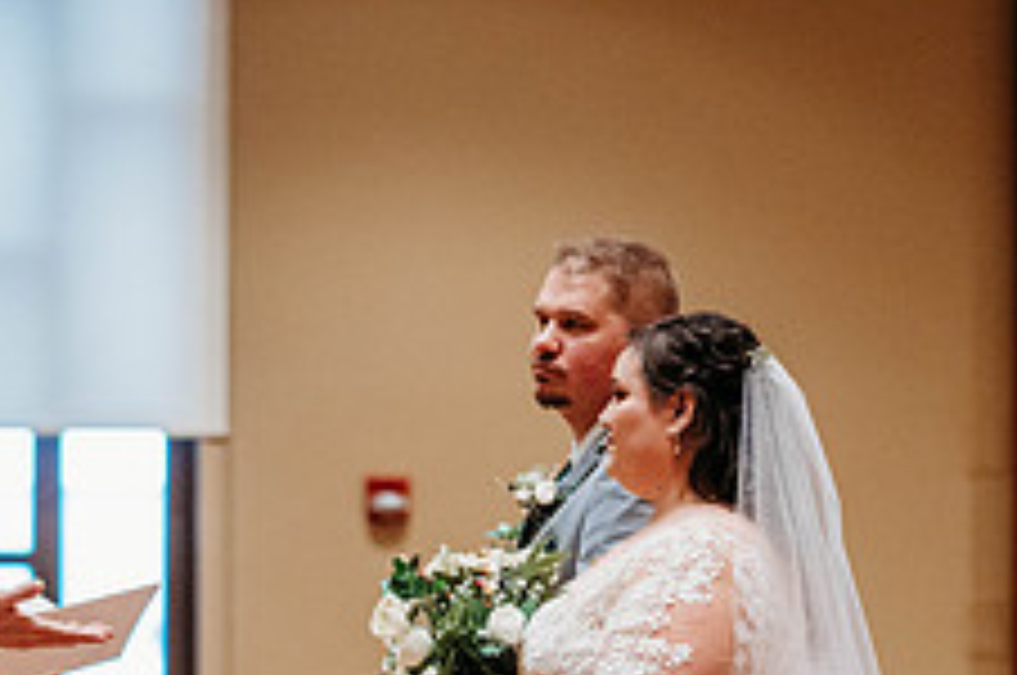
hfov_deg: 7.2
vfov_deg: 4.7
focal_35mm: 288
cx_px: 238
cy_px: 866
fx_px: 8124
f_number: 2.8
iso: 2000
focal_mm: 112
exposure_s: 1/250
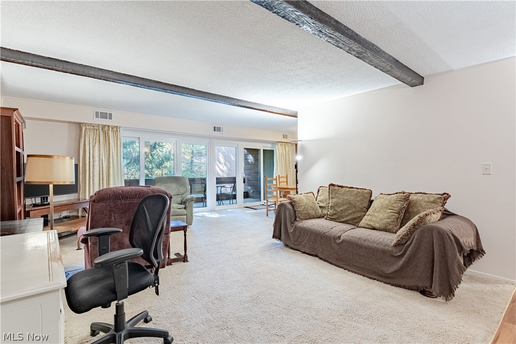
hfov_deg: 96.7
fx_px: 229
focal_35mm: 16
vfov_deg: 73.7
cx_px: 258
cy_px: 172
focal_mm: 16
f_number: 8
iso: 800
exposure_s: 1/80
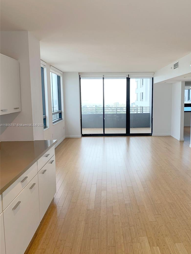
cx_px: 110
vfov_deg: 60.0
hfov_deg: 46.6
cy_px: 125
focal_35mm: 30
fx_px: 221
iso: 64
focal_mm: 4.25
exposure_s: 1/120
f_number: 1.8
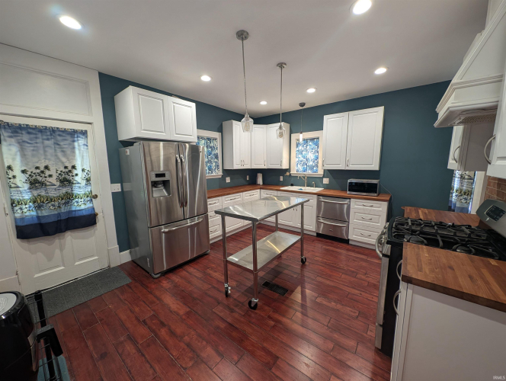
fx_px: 176
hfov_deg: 110.5
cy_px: 190
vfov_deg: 94.6
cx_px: 253
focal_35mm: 12
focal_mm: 2.23
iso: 143
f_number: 1.95
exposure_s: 1/60
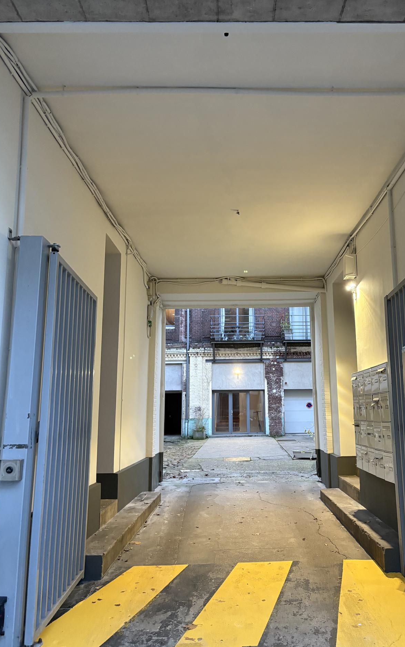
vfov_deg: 66.5
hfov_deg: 44.3
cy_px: 322
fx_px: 495
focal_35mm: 28
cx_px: 243
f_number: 1.6
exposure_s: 1/50
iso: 320
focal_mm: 5.96
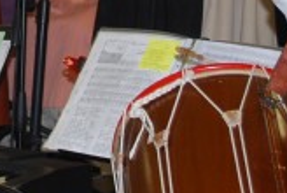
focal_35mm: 190
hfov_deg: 10.6
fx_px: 1517
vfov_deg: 7.0
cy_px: -190
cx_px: -68
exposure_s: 1/60
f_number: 4.2
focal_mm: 26
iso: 200
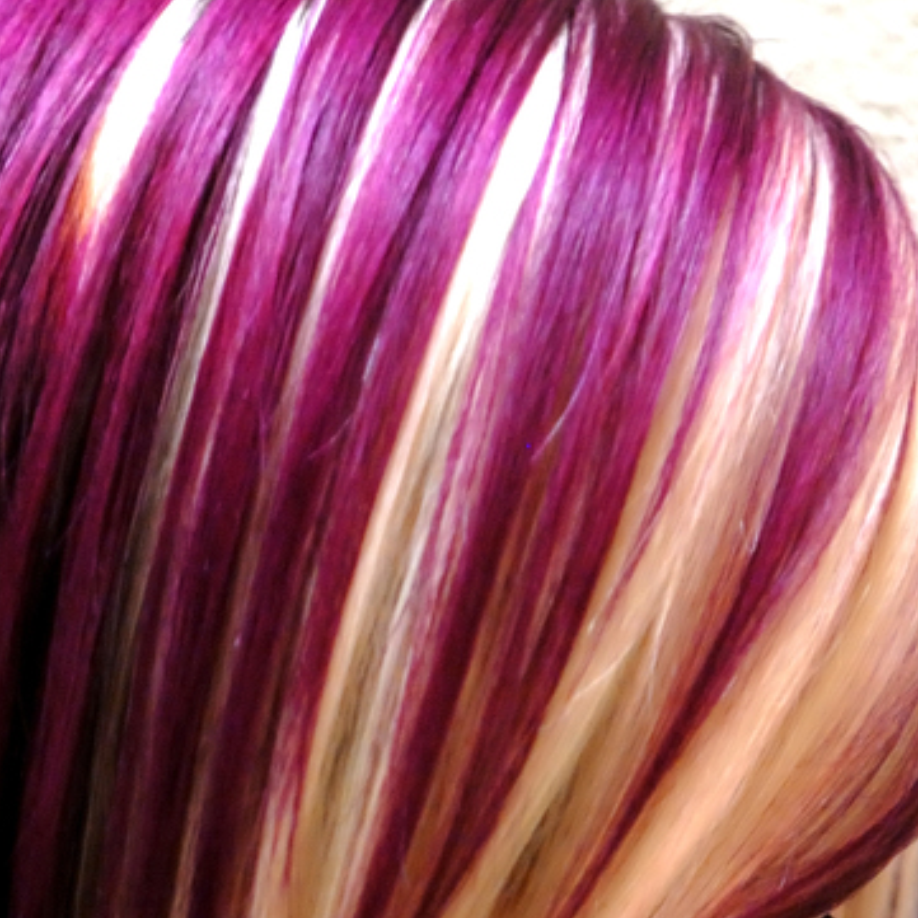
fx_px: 17766
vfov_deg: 3.0
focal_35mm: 592
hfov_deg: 3.0
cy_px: 1152
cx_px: 252
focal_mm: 175
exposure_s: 1/40
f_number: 2.8
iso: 400
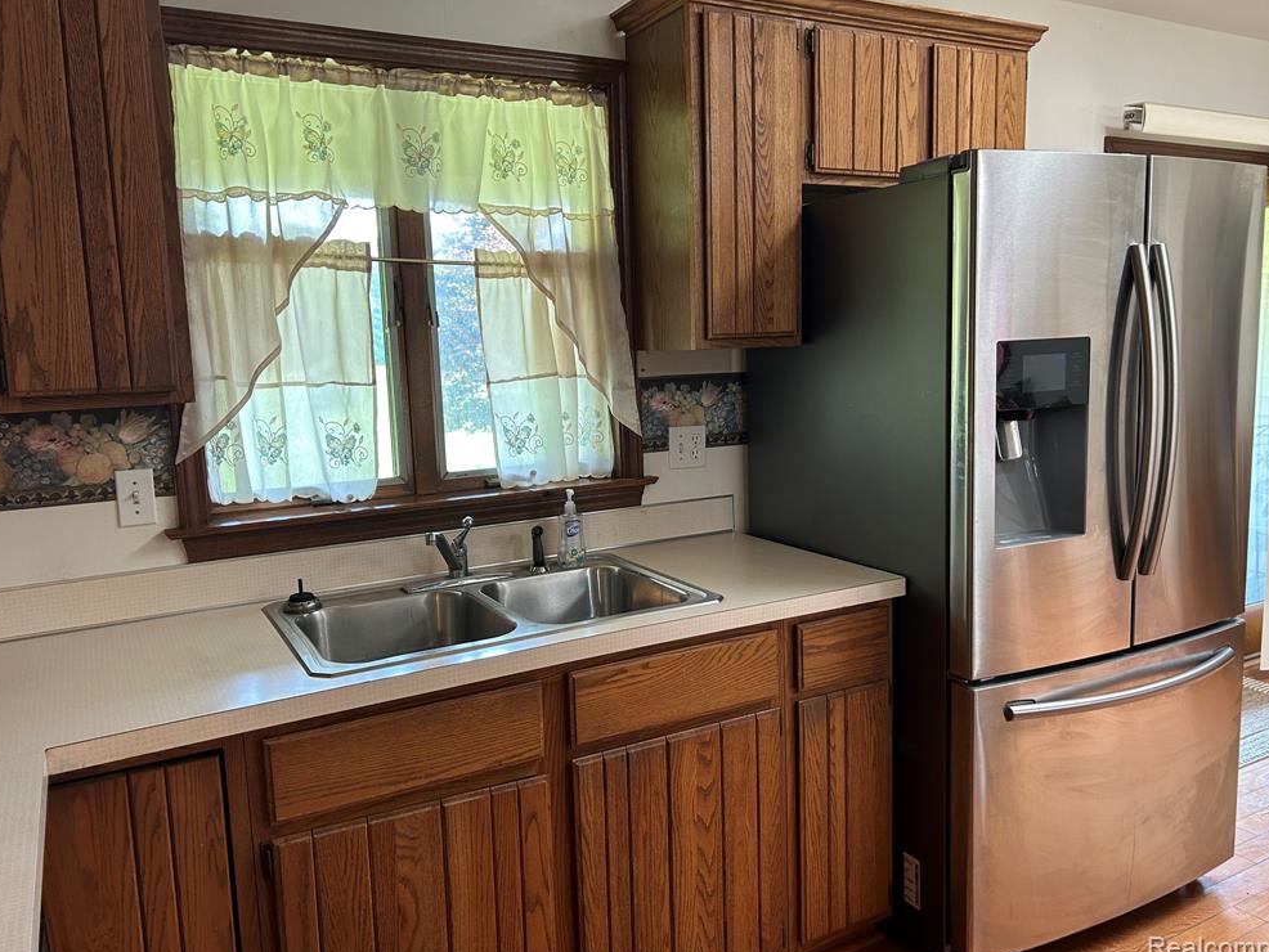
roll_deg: +2.1
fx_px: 990
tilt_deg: -8.4
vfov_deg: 51.4
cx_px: 619
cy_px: 473
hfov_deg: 65.3
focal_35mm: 27
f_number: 1.5
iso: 100
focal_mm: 5.7
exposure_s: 1/60
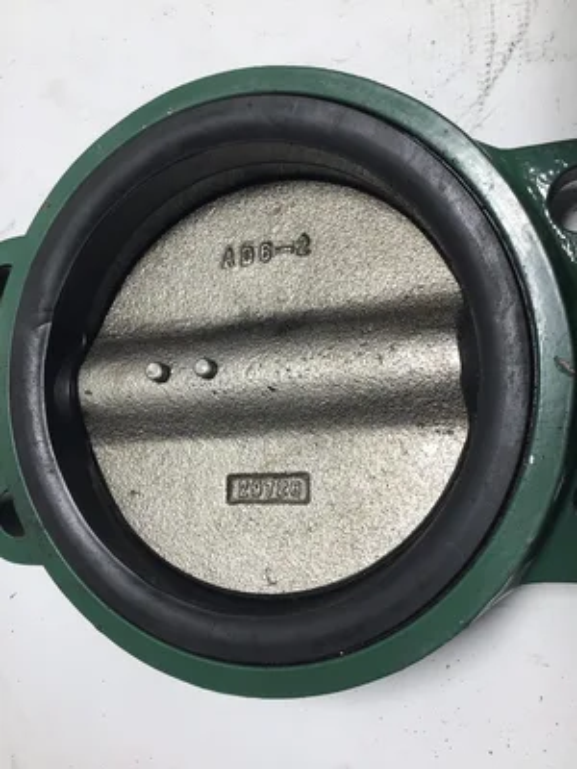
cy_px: 384
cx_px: 288
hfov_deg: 45.4
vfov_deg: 58.4
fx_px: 689
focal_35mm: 31
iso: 32
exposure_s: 1/120
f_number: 2.4
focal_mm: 3.3
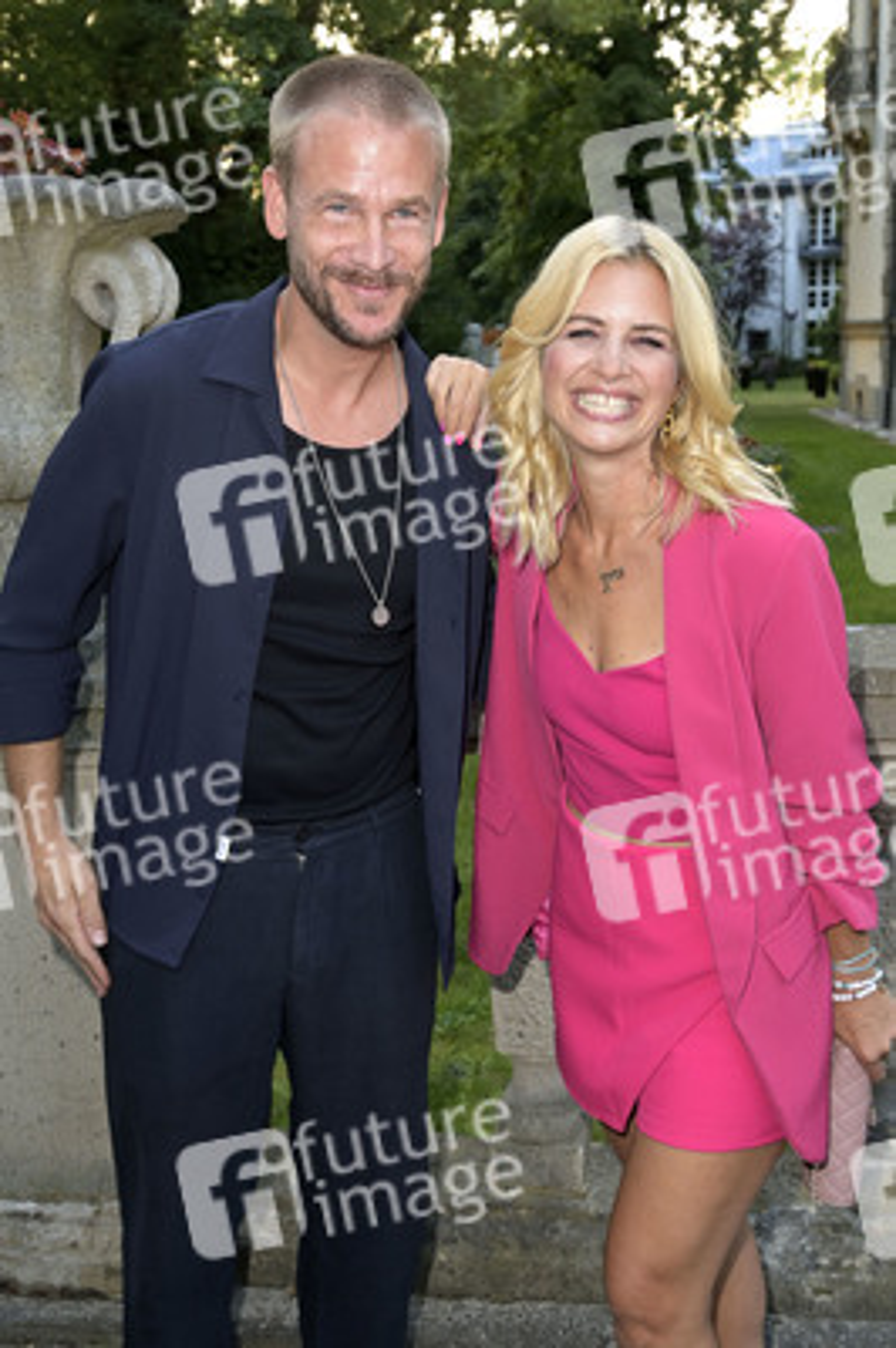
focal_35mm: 32
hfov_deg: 41.0
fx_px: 1197
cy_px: 674
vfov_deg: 58.8
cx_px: 448
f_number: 5.6
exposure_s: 1/60
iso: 1250
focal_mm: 32
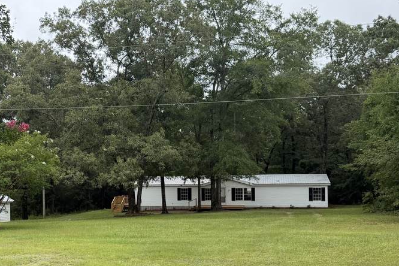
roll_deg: +1.4
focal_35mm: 48
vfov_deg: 27.9
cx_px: 108
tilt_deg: -2.4
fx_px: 532
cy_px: 180
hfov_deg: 40.2
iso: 100
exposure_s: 1/1653
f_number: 1.78
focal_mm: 6.76
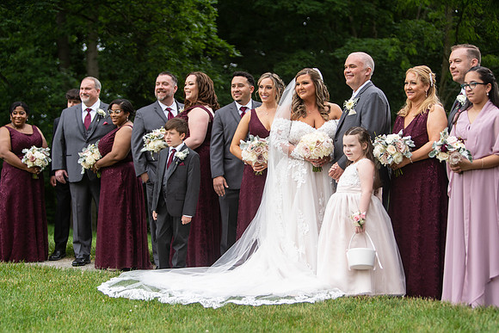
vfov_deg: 19.5
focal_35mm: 70
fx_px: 970
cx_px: 250
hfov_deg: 28.8
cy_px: 166
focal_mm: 70
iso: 200
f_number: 2.8
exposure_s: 1/800
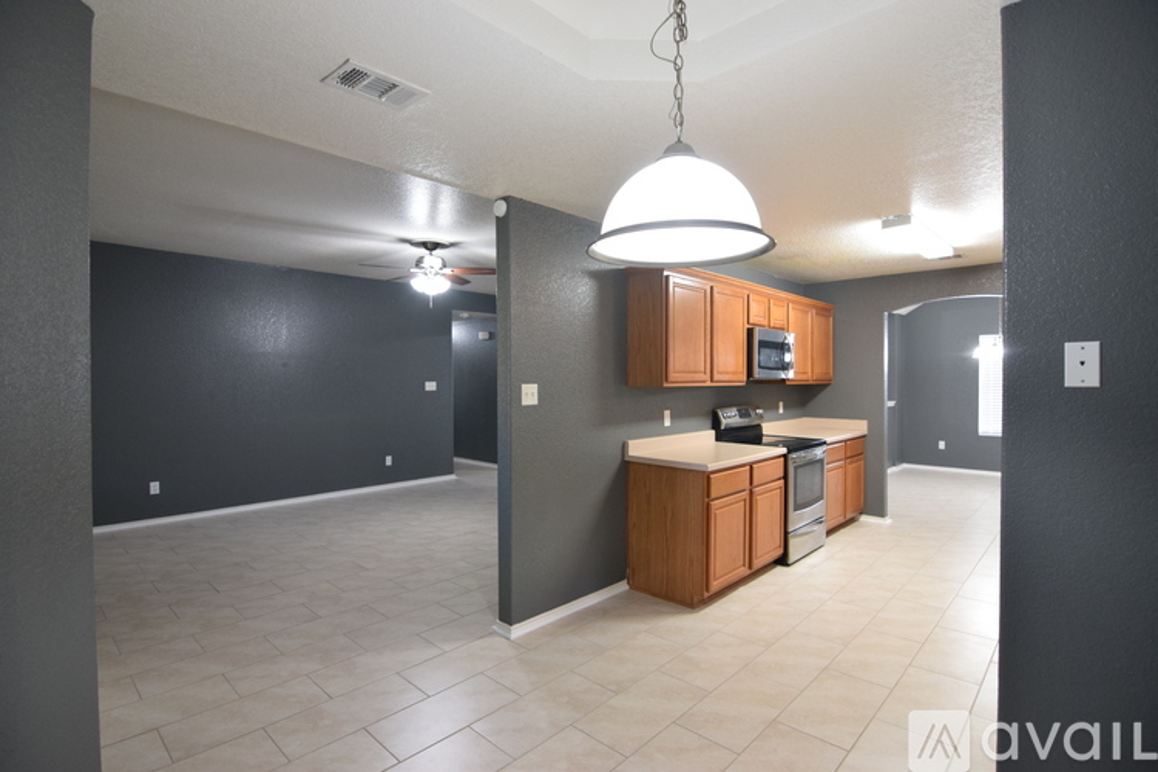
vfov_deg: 72.1
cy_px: 386
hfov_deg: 95.0
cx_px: 579
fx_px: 531
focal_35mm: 16
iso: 800
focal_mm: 11
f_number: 4
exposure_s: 1/40
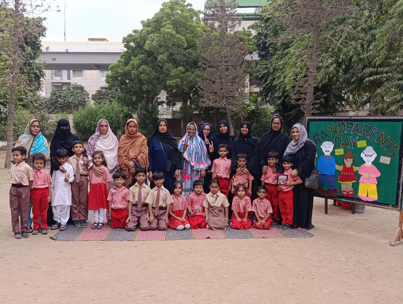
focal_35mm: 35
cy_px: 152
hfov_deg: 52.6
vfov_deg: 40.8
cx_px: 202
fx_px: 408
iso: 50
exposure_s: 1/121
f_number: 1.6
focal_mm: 6.14
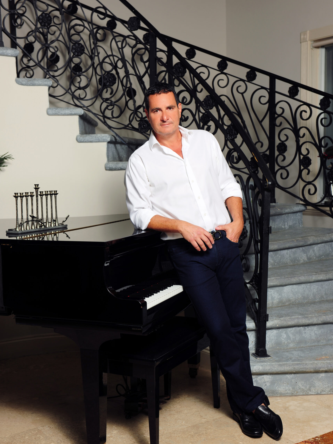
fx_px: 667
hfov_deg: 28.0
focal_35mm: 52
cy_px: 240
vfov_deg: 36.8
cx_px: 167
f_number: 7.1
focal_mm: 48
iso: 100
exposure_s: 1/80
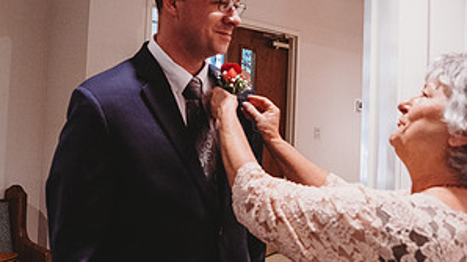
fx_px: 470
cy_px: 75
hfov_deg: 52.8
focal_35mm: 38
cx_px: 234
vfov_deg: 30.7
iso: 5000
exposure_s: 1/125
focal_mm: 24
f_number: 4
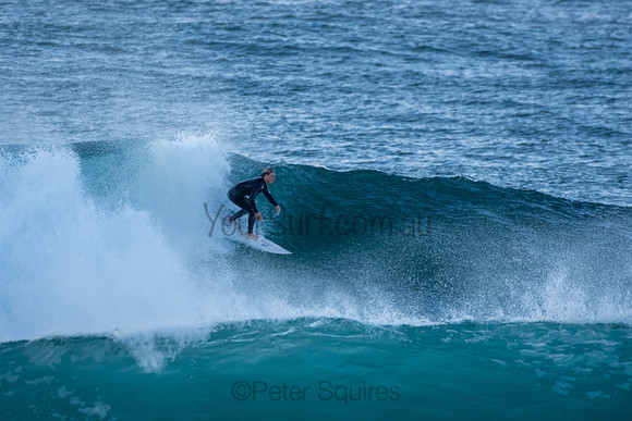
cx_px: 316
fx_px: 13169
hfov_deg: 2.7
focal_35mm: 750
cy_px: 210
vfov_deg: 1.8
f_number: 5.6
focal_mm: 500
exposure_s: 1/1250
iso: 900
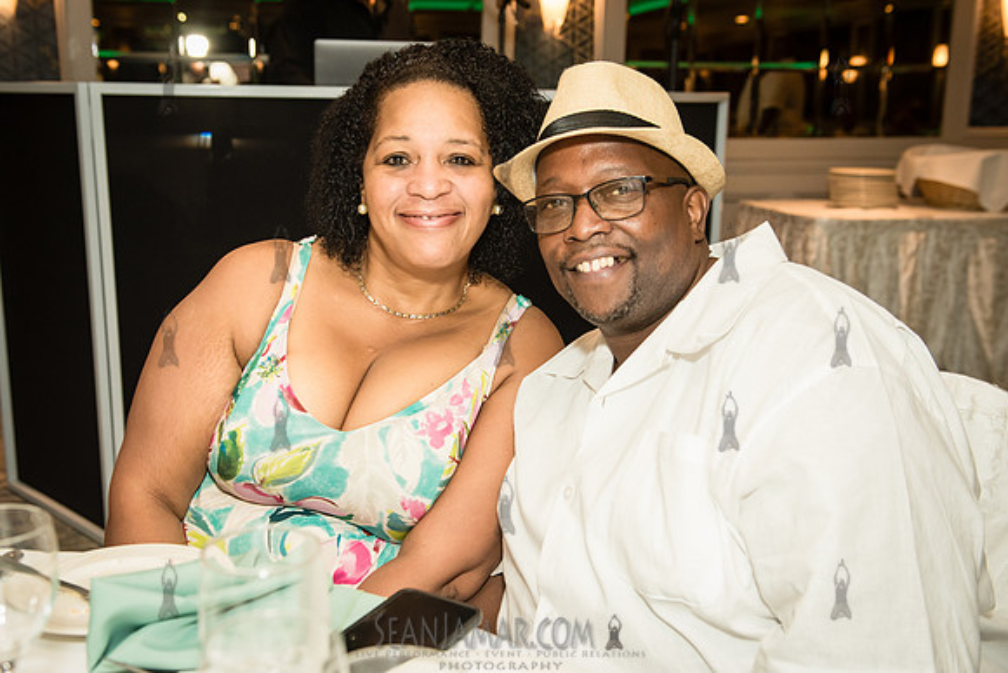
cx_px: 484
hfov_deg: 47.4
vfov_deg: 32.6
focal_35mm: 41
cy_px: 372
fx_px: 1147
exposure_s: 1/160
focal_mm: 36
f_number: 3.5
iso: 1600
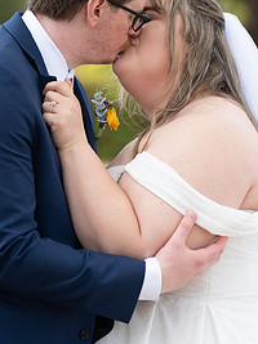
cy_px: 135
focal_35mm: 215
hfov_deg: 6.9
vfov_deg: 9.2
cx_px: 155
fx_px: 2138
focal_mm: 103
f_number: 2.8
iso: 400
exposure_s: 1/1600
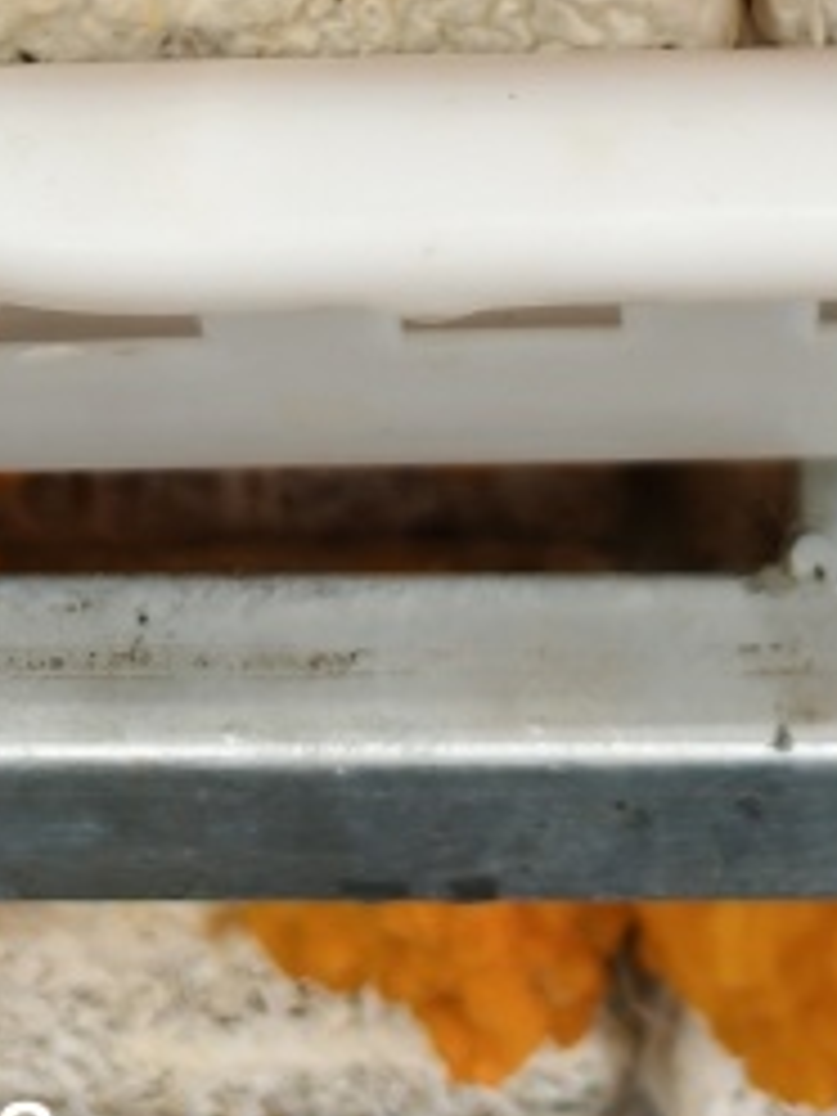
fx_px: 3192
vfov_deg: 16.3
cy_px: -952
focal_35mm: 99
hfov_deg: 14.8
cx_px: 760
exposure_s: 1/100
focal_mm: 5.6
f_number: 1.57
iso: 74
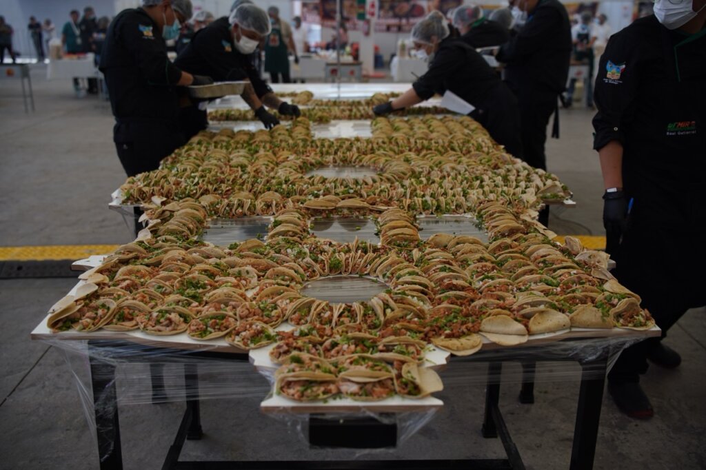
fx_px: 686
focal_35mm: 35
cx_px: 353
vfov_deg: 37.8
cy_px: 235
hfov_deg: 54.4
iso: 100
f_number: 2.8
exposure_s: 1/800
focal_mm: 35
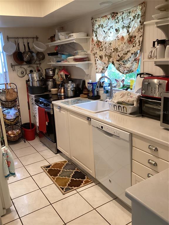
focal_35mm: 31
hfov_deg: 45.4
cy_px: 112
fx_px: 202
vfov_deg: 58.4
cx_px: 84
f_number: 2.4
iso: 250
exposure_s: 1/60
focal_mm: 3.3
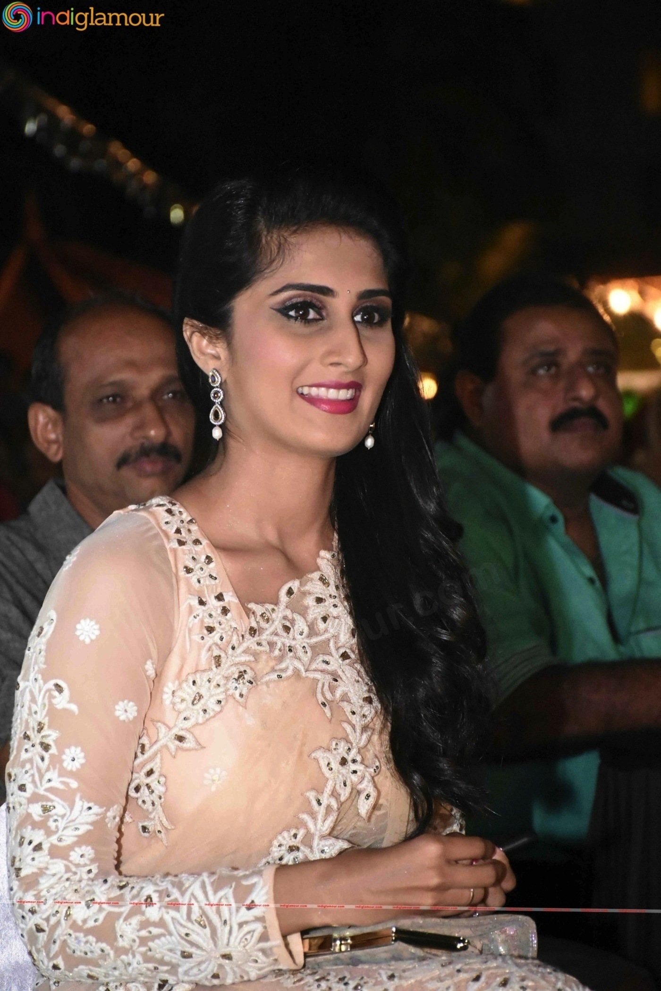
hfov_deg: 9.6
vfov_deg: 14.4
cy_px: 496
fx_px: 3924
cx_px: 330
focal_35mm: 142
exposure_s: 1/125
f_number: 6.3
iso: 10000
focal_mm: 95
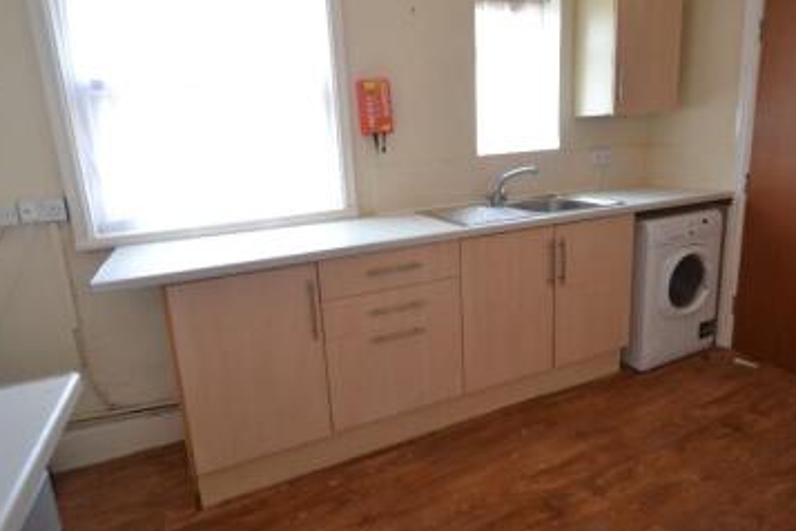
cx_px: 428
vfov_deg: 61.8
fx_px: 442
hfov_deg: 83.8
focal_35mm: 20
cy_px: 240
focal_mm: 10
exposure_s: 1/60
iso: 720
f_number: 3.5
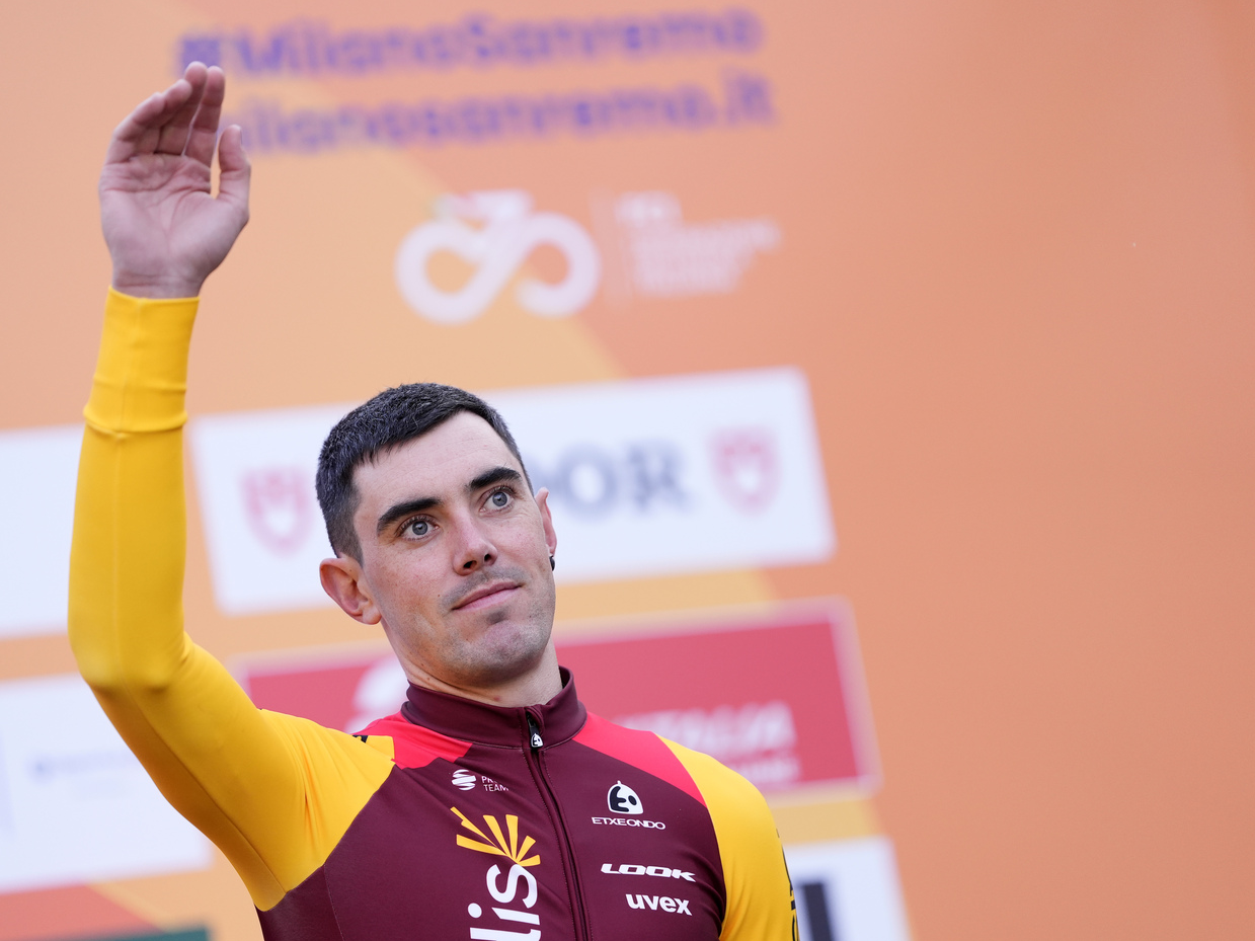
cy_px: 470
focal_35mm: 188
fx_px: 6815
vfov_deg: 7.9
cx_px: 547
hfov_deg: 10.5
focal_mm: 173
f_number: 2.8
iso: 1000
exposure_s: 1/1000
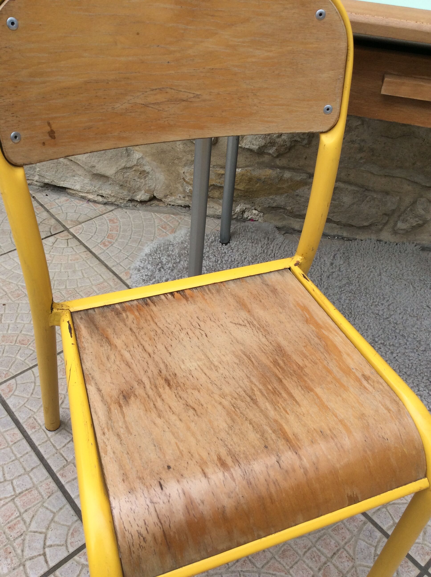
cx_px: 216
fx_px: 533
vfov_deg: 56.9
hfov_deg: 44.1
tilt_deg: -43.0
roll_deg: -4.5
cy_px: 288
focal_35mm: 32
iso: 32
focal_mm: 3.3
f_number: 2.4
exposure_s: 1/283
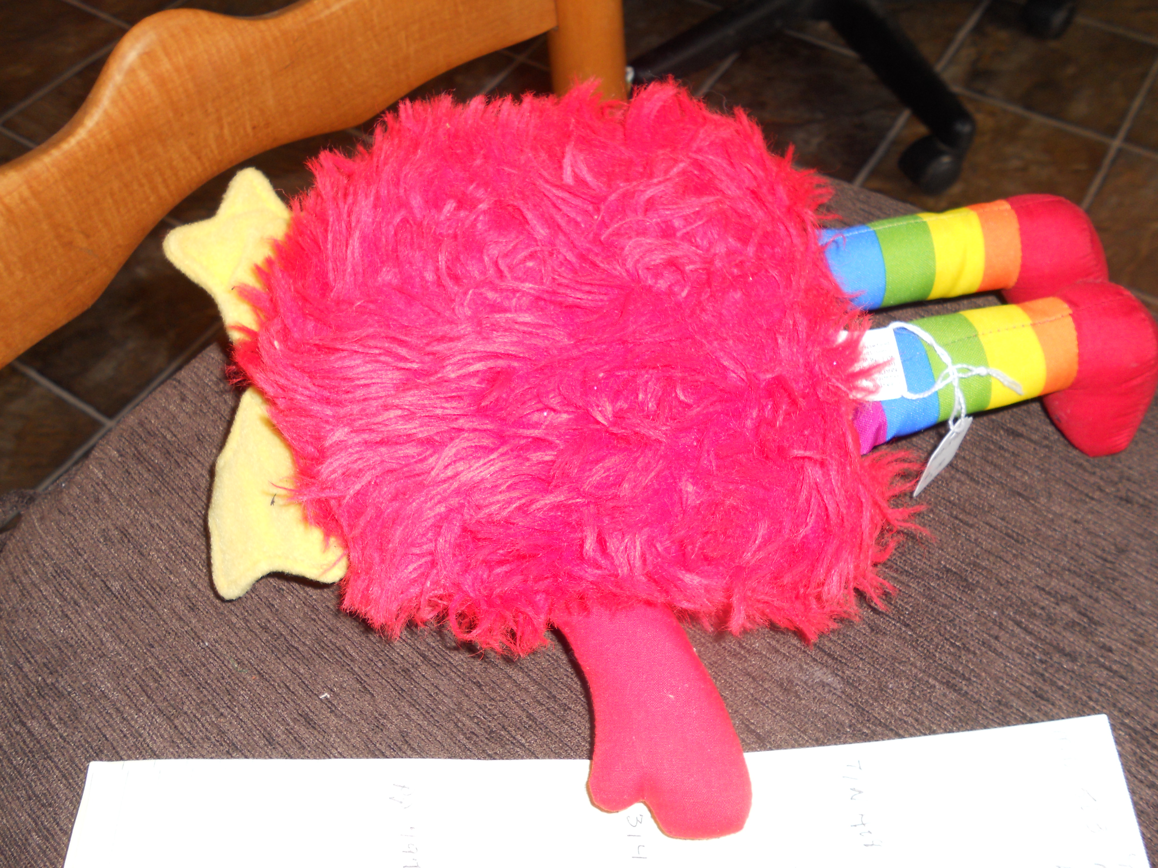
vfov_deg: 44.2
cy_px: 434
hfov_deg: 56.8
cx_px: 579
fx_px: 1070
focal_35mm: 32
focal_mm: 5.8
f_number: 3.5
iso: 80
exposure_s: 1/25
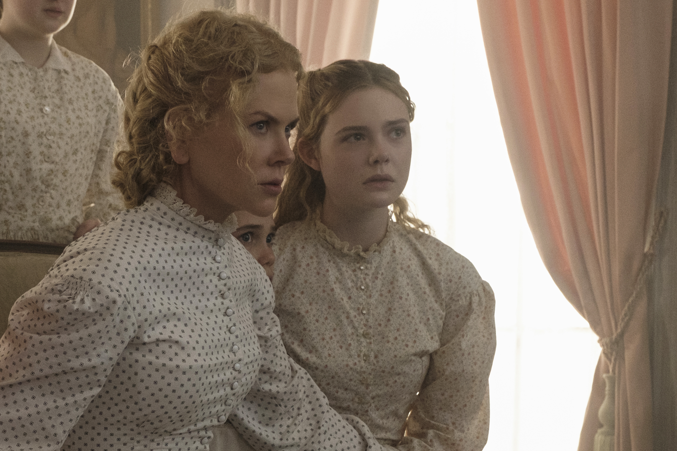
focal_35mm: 87
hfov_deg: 23.0
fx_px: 1636
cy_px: 331
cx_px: 109
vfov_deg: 15.6
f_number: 5
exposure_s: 1/125
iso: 2000
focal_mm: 25.7
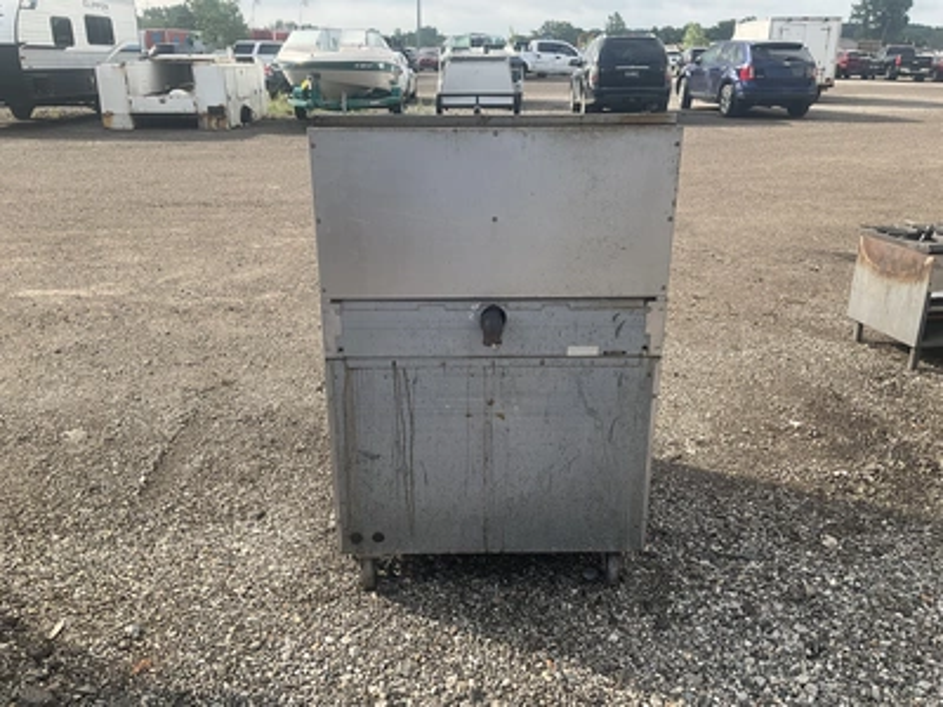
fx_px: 790
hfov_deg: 61.7
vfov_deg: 48.2
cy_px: 354
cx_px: 472
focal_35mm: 29
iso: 25
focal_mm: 3
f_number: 1.8
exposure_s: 1/792
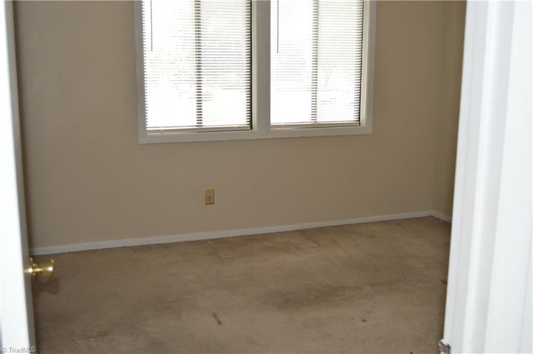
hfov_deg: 49.6
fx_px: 577
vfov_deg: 34.1
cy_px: 177
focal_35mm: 39
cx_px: 266
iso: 400
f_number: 4
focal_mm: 26
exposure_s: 1/80
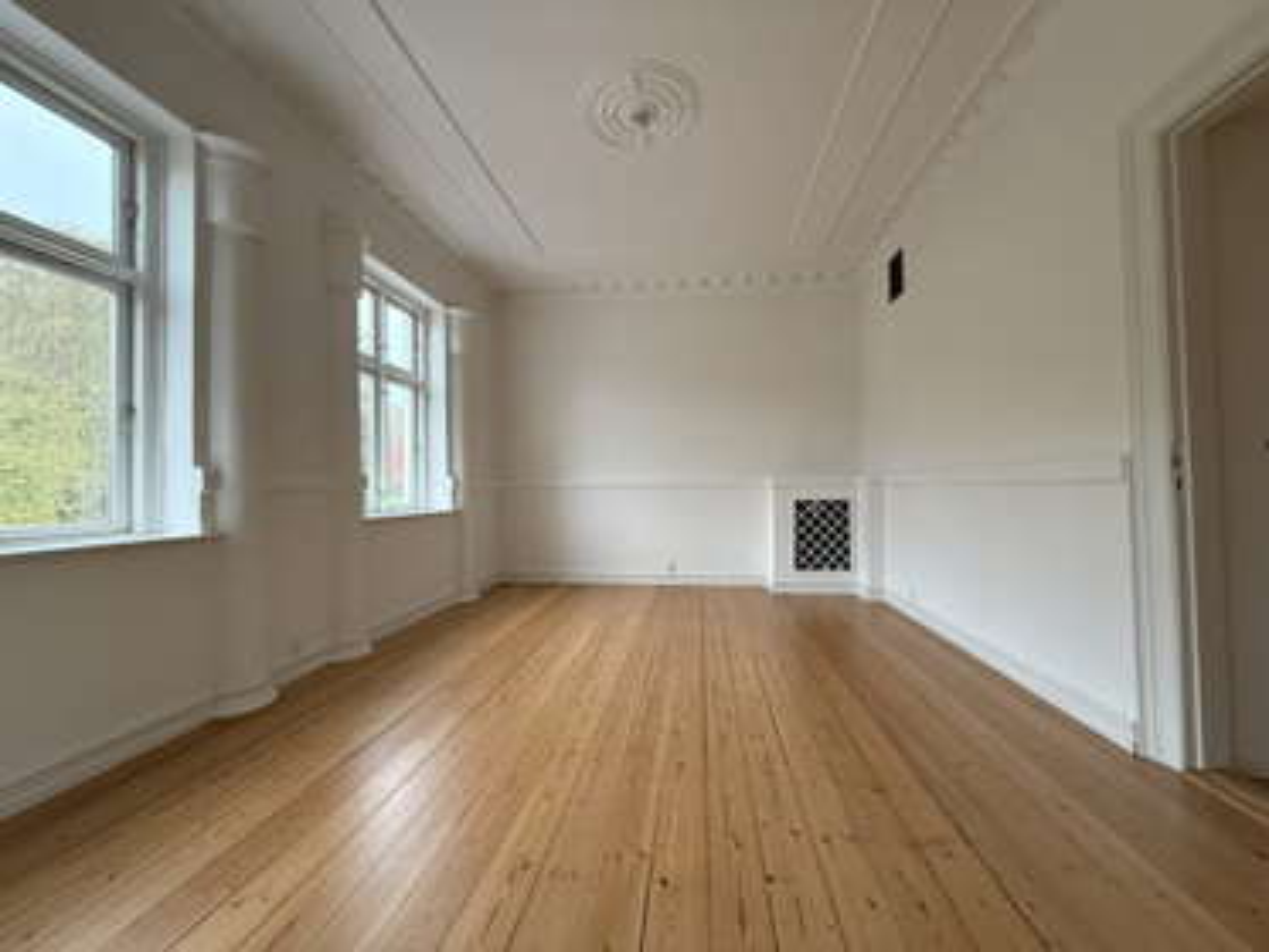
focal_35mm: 14
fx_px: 513
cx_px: 634
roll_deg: +0.3
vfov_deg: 85.7
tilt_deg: +2.0
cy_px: 476
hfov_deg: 102.0
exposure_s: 1/60
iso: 400
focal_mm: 2.22
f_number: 2.2
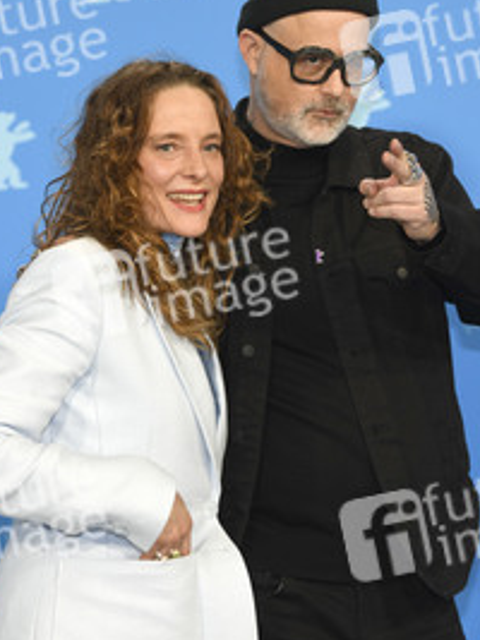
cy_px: 405
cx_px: 245
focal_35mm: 147
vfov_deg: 13.4
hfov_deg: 10.1
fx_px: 2720
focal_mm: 102
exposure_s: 1/320
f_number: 3.5
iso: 800
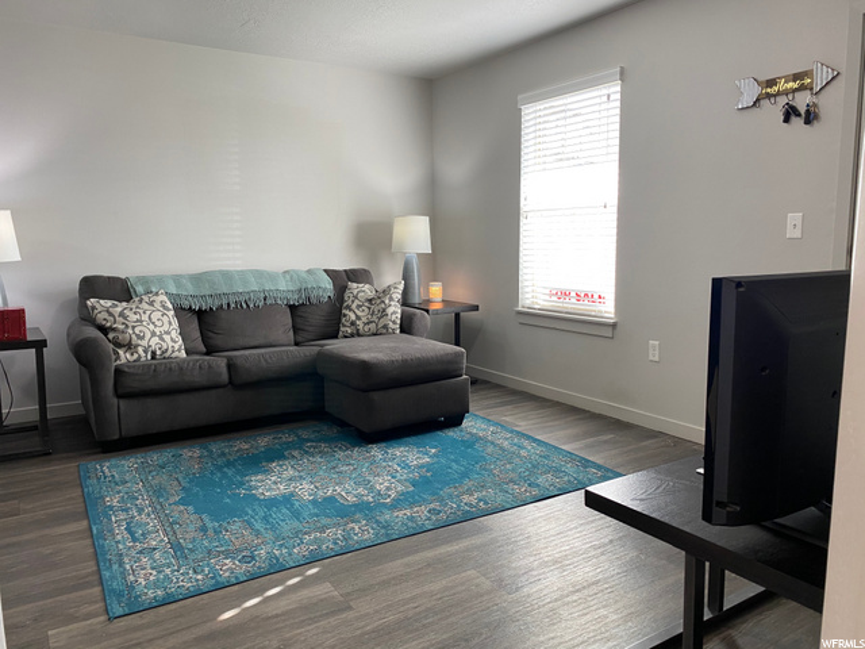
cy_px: 324
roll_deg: -0.7
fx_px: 650
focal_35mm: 26
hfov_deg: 67.3
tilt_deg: -7.7
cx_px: 432
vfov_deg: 53.1
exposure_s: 1/60
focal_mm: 4.25
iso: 80
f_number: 1.8
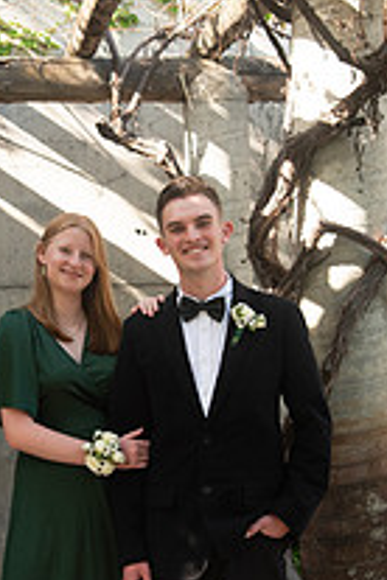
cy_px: 331
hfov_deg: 13.7
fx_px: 1612
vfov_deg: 20.4
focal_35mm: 100
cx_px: 112
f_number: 5
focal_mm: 46
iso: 400
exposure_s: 1/200
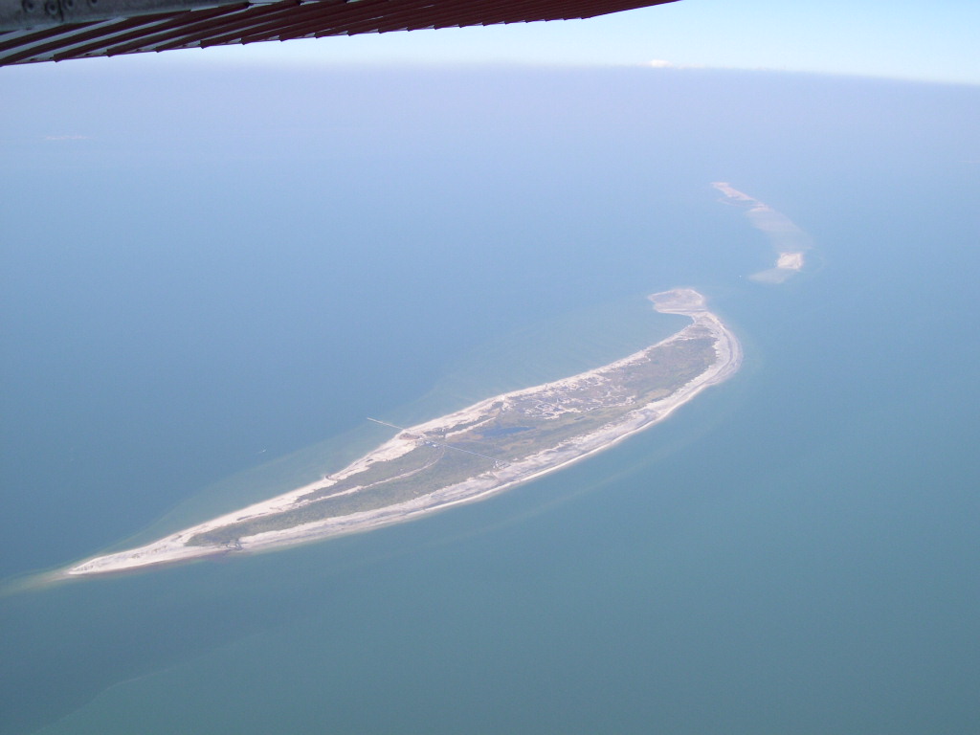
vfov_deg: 37.7
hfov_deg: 49.0
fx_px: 1076
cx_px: 490
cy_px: 368
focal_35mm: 38
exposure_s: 1/164
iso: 100
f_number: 7.6
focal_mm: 8
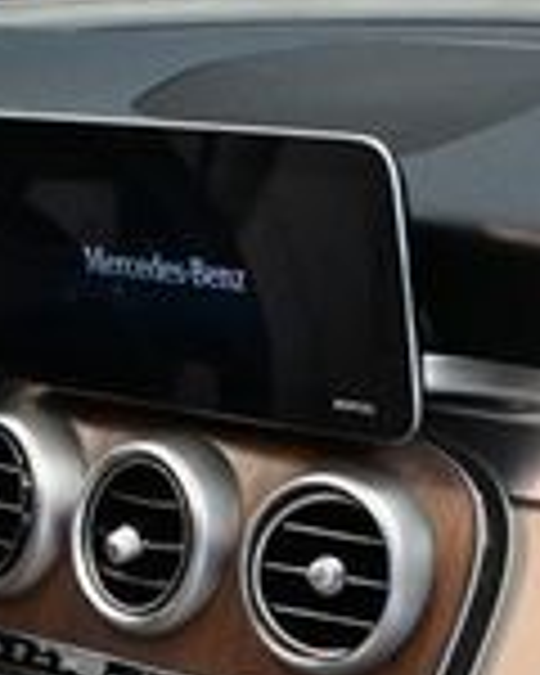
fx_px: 2337
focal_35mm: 117
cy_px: 900
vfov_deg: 15.6
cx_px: 472
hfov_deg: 13.1
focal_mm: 19.5
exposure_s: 1/80
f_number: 3.8
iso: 3200
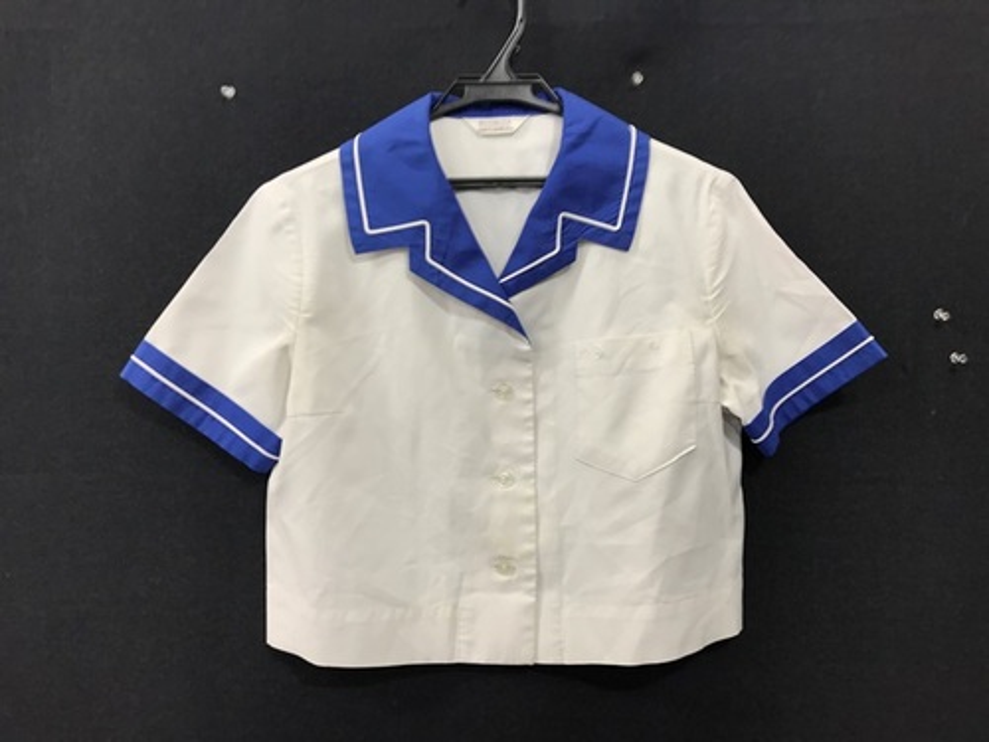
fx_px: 800
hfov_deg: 63.4
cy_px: 371
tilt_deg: -0.5
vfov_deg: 49.7
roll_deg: -1.4
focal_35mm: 28
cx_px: 494
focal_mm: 3.99
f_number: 1.8
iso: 32
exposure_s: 1/50
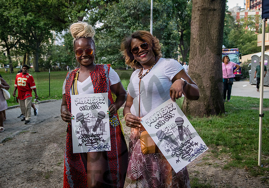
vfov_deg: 38.2
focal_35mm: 36
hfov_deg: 52.8
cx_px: 138
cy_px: 91
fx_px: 271
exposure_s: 1/1250
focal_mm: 32
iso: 2000
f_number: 4
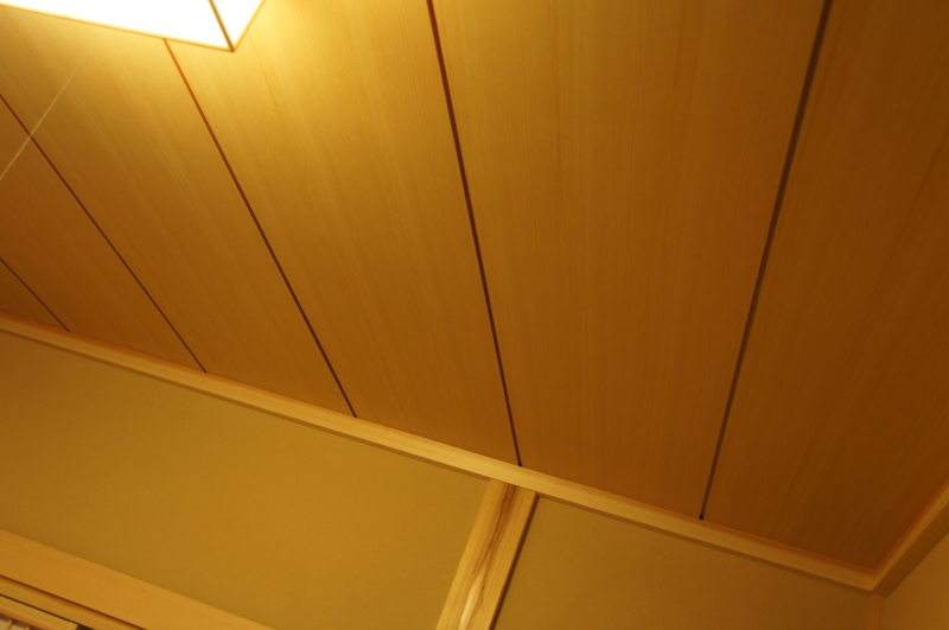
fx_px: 987
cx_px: 474
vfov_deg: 35.4
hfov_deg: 51.3
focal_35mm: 38
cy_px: 315
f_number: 4
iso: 500
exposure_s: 1/40
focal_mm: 25
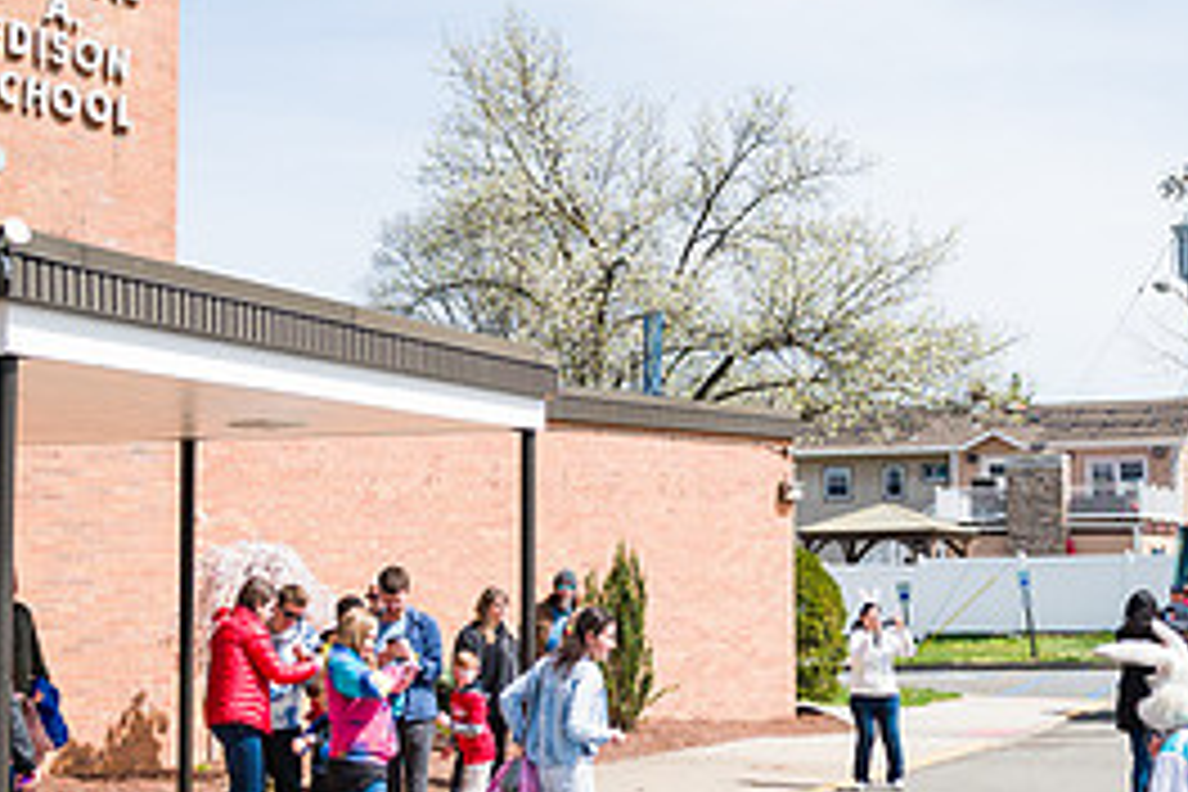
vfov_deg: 20.0
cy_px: 410
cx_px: 724
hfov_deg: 29.6
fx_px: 2244
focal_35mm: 68
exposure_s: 1/3200
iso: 200
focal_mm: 31
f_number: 4
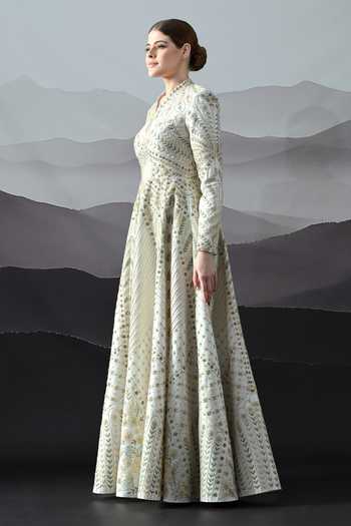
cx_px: 176
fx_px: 921
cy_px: 263
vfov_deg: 31.9
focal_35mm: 63
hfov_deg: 21.6
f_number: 8
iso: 250
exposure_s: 1/160
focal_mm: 63
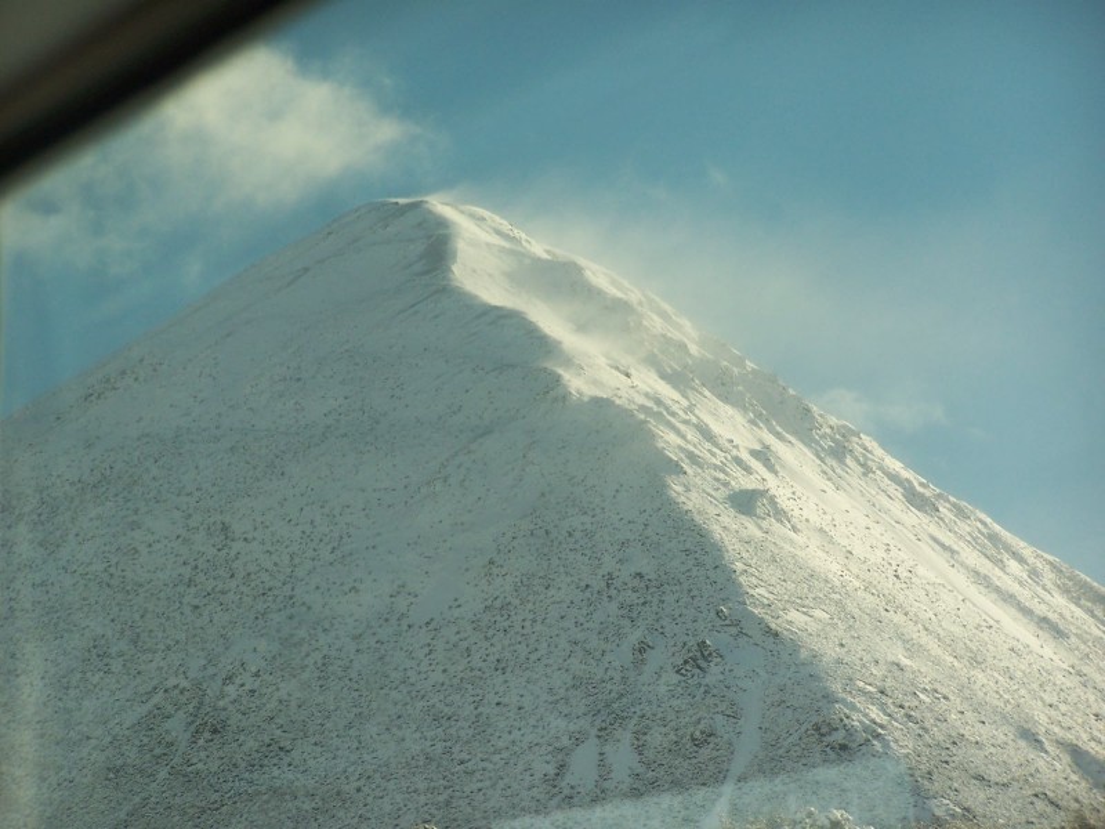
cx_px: 552
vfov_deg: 8.8
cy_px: 414
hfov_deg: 11.7
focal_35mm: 169
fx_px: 5395
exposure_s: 1/500
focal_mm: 28
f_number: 3.2
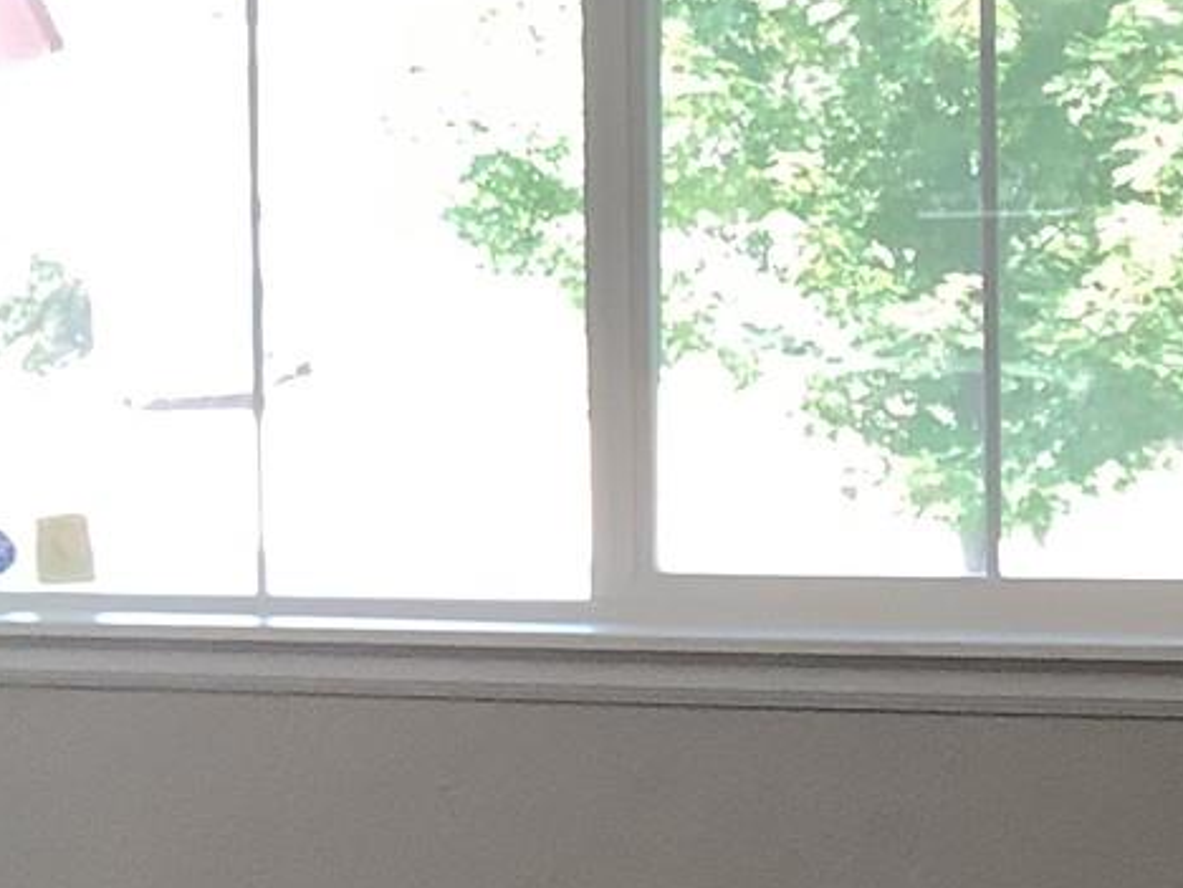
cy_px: 430
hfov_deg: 16.9
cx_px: -576
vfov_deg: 14.0
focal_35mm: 106
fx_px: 3623
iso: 64
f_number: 2.4
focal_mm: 3.3
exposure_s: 1/60
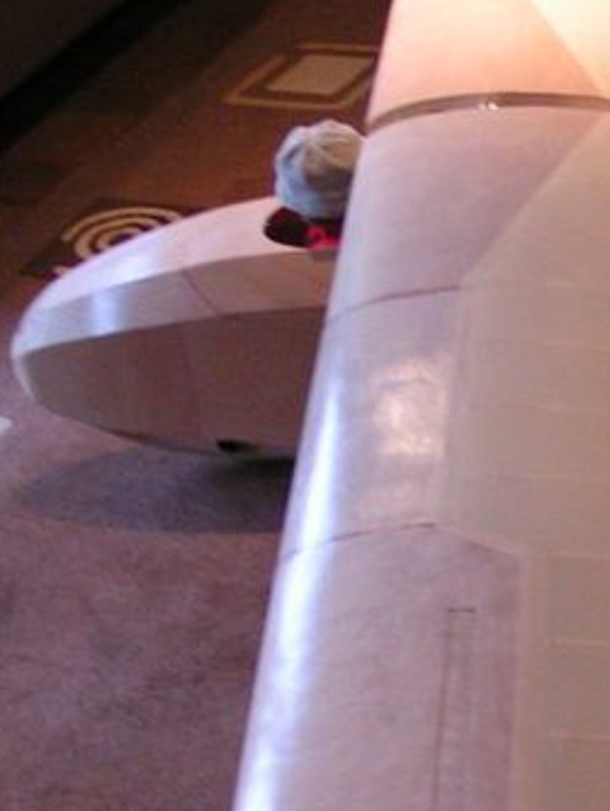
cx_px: 557
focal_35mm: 91
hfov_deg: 16.0
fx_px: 2135
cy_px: 573
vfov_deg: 21.4
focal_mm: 5.8
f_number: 2.8
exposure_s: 1/13
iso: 200
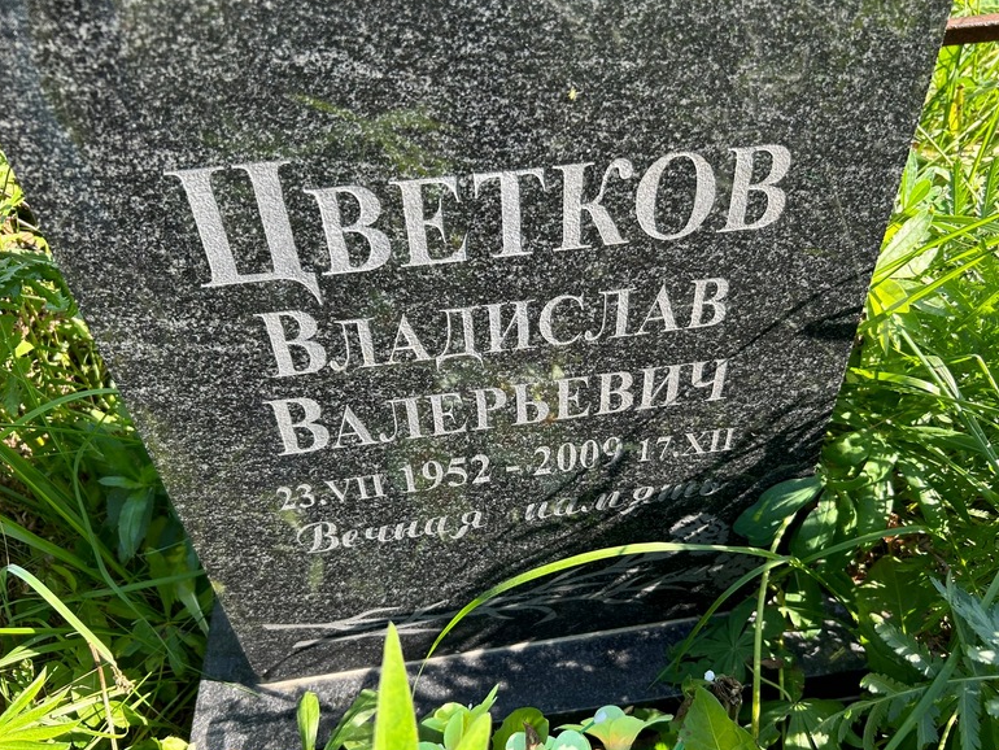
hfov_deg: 65.3
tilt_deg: -45.6
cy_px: 385
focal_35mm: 27
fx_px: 779
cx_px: 510
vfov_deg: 51.4
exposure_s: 1/464
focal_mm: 5.7
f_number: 1.5
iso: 50
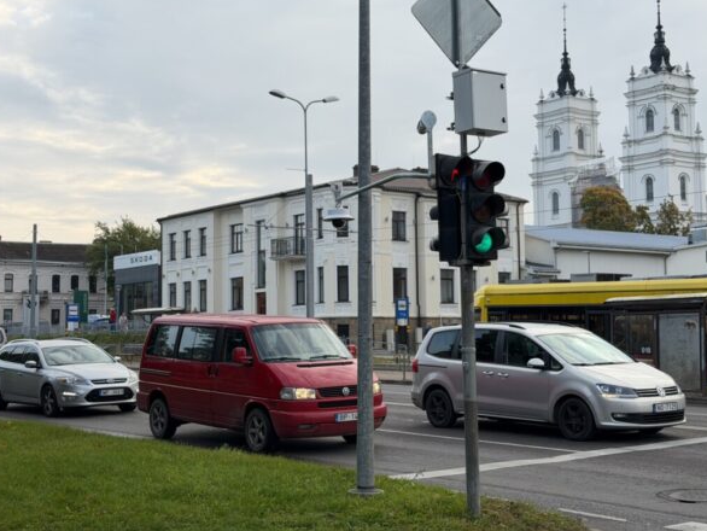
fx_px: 1165
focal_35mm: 57
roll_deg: +1.2
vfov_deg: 25.7
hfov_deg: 33.8
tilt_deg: +5.9
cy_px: 229
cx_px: 369
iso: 64
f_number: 1.78
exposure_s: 1/1484
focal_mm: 6.76
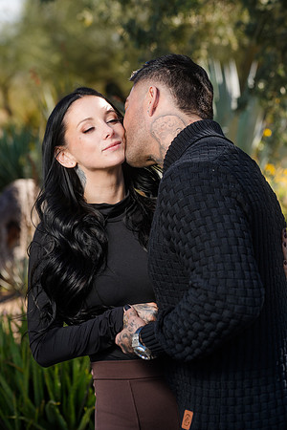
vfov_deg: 18.1
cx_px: 144
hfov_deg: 12.1
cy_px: 215
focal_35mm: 113
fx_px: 1351
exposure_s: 1/250
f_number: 5.6
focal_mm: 113
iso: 100
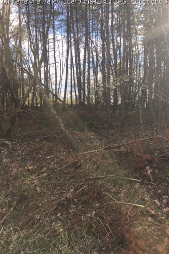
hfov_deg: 42.2
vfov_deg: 60.3
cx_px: 97
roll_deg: +1.7
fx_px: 218
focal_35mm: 31
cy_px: 126
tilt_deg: -0.2
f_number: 2.2
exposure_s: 1/635
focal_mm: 4.15
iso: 25
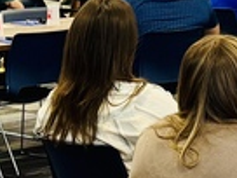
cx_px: 305
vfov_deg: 8.0
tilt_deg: -0.5
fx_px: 1239
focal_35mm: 181
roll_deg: +0.6
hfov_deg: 10.7
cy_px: -89
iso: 200
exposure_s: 1/114
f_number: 1.78
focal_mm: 6.76
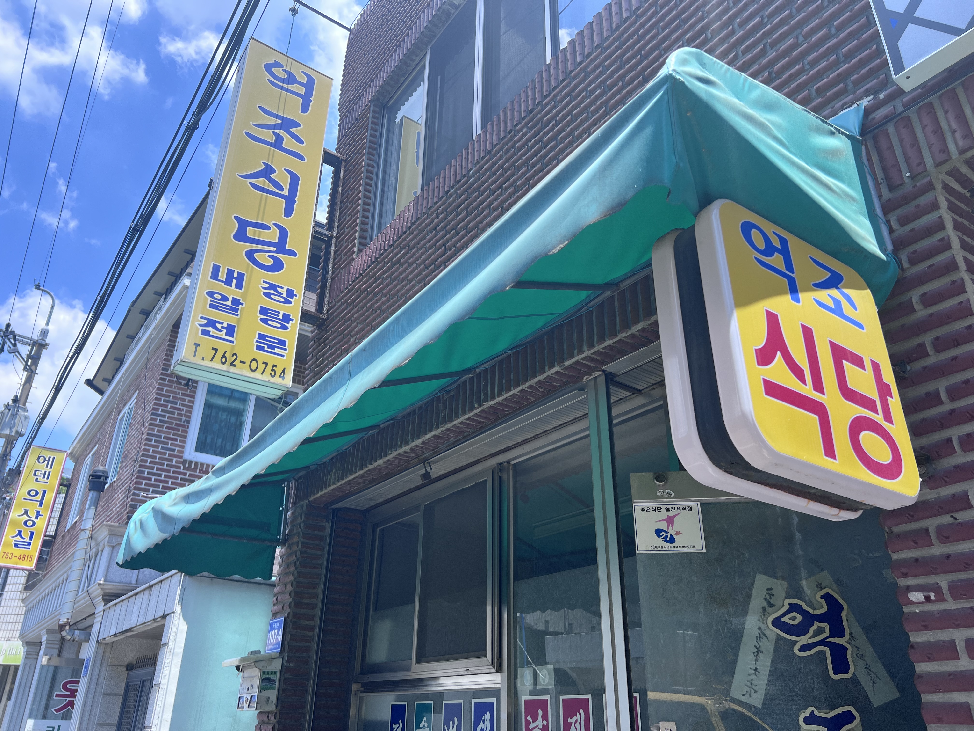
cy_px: 366
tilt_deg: +25.6
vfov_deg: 53.1
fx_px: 732
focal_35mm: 26
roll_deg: -1.1
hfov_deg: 67.3
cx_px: 487
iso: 50
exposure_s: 1/1553
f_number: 1.5
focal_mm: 5.7
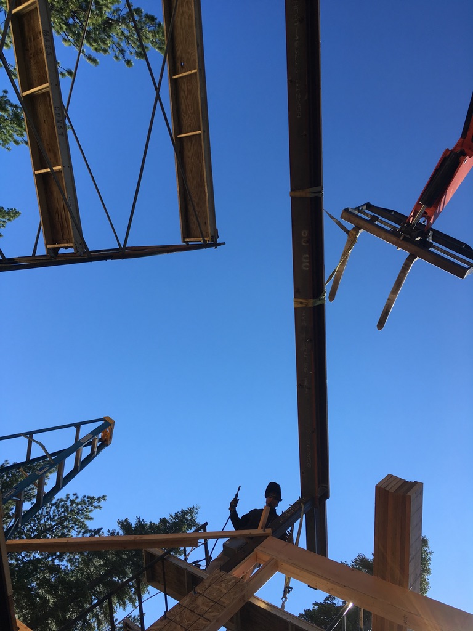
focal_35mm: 29
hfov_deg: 48.2
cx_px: 236
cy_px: 316
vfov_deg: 61.7
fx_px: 528
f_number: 2.2
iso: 25
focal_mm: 4.15
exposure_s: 1/950
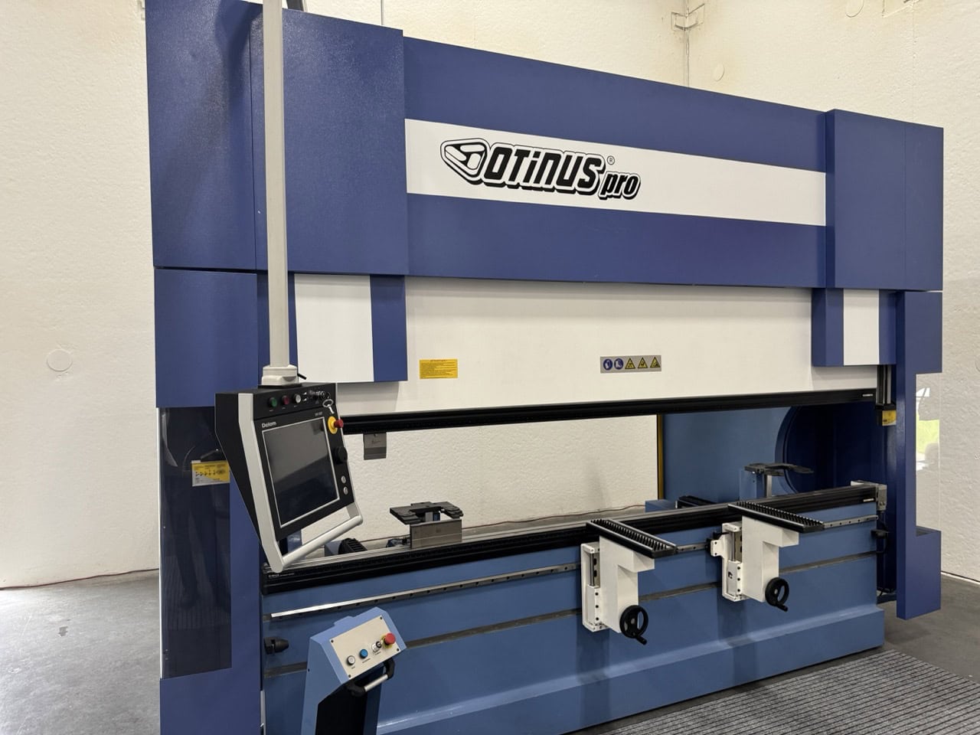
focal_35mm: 24
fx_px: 679
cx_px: 490
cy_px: 368
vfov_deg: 56.8
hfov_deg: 71.6
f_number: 1.8
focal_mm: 6.8
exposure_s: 1/81
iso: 200
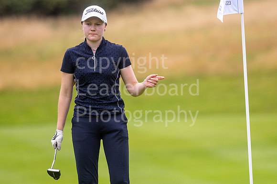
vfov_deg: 2.3
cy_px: 75
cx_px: 152
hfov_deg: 3.5
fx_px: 4568
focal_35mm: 594
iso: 200
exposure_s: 1/1600
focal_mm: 300
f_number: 4
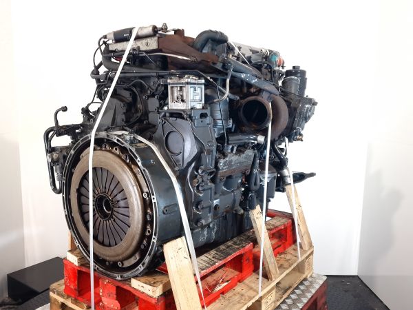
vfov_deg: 58.9
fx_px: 274
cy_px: 155
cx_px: 206
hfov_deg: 73.9
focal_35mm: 23
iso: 100
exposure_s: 1/50
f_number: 1.8
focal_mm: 6.4
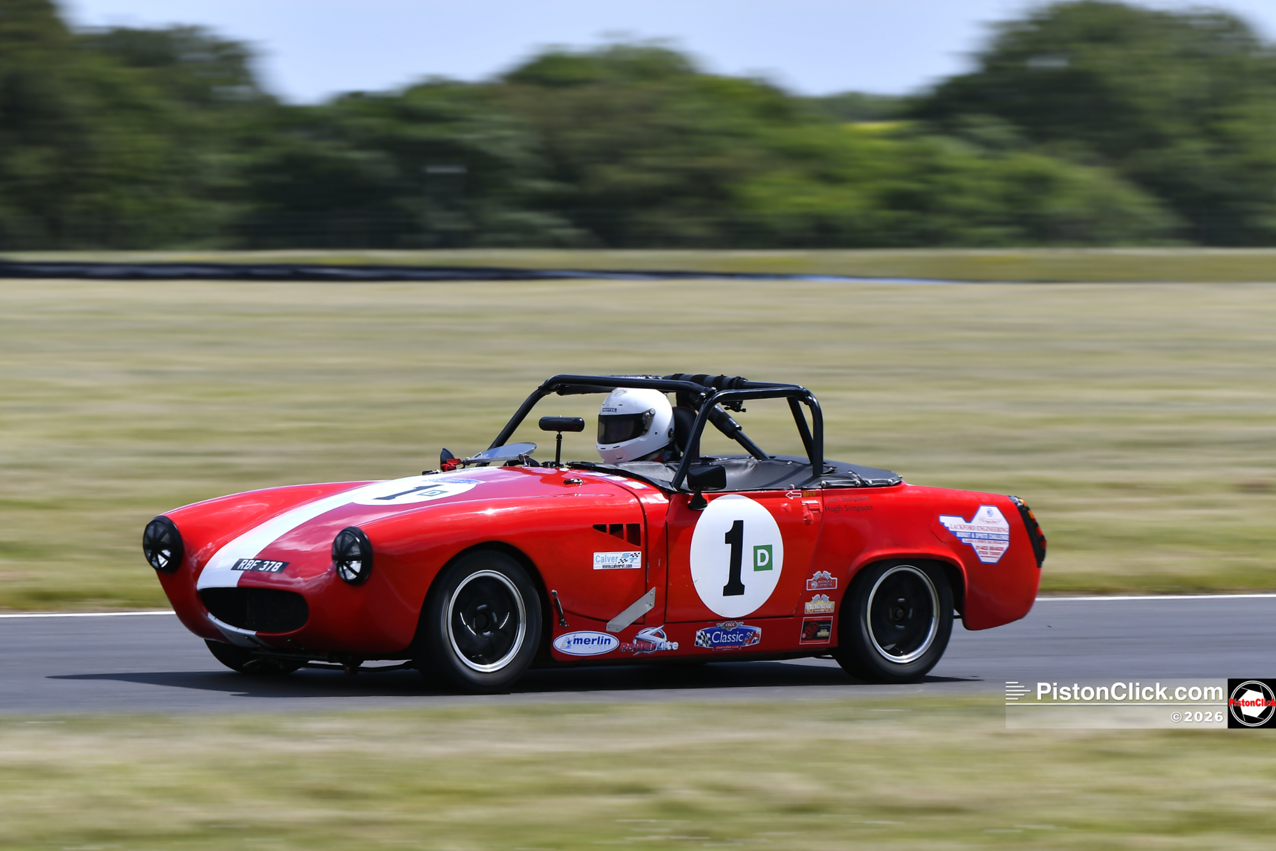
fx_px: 8240
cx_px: 638
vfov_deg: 5.9
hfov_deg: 8.9
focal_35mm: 232
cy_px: 426
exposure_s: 1/160
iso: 100
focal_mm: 155
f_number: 7.1
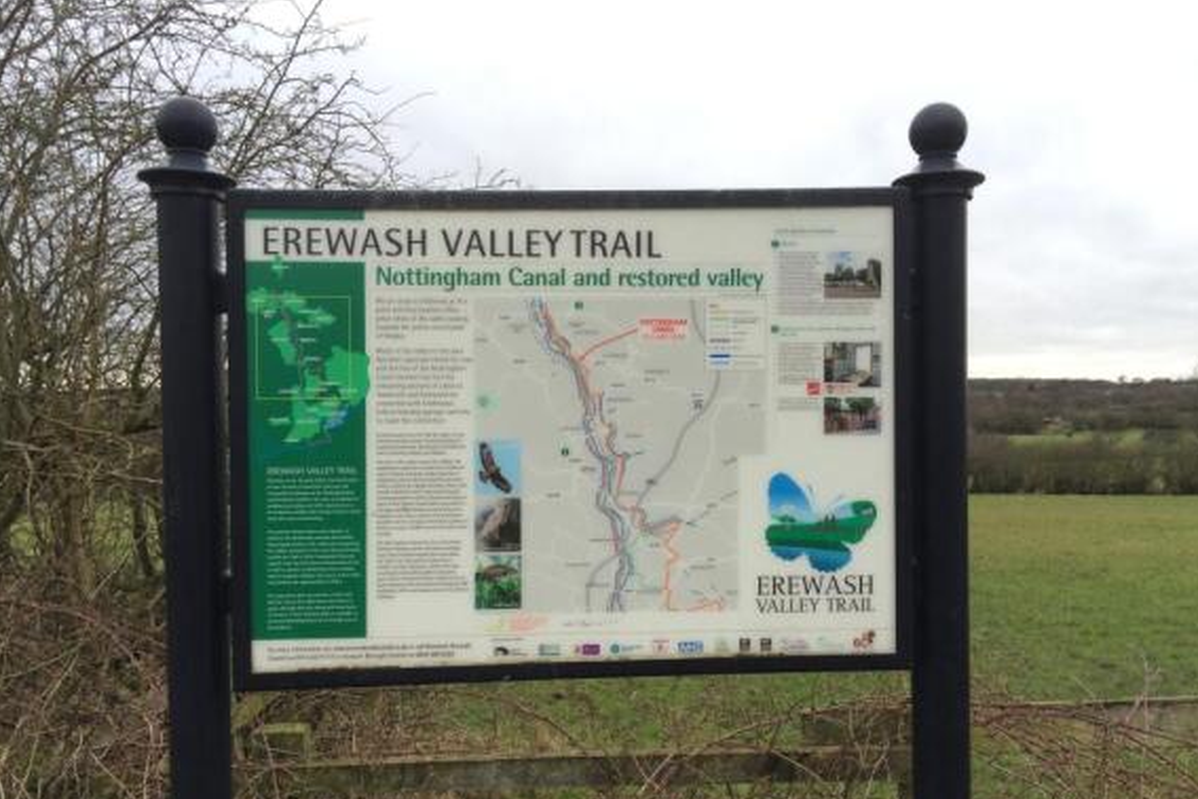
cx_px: 610
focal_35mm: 31
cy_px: 443
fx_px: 1032
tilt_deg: -4.3
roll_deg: +1.4
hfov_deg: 60.3
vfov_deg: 42.3
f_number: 2.2
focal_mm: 4.15
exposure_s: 1/100
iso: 40
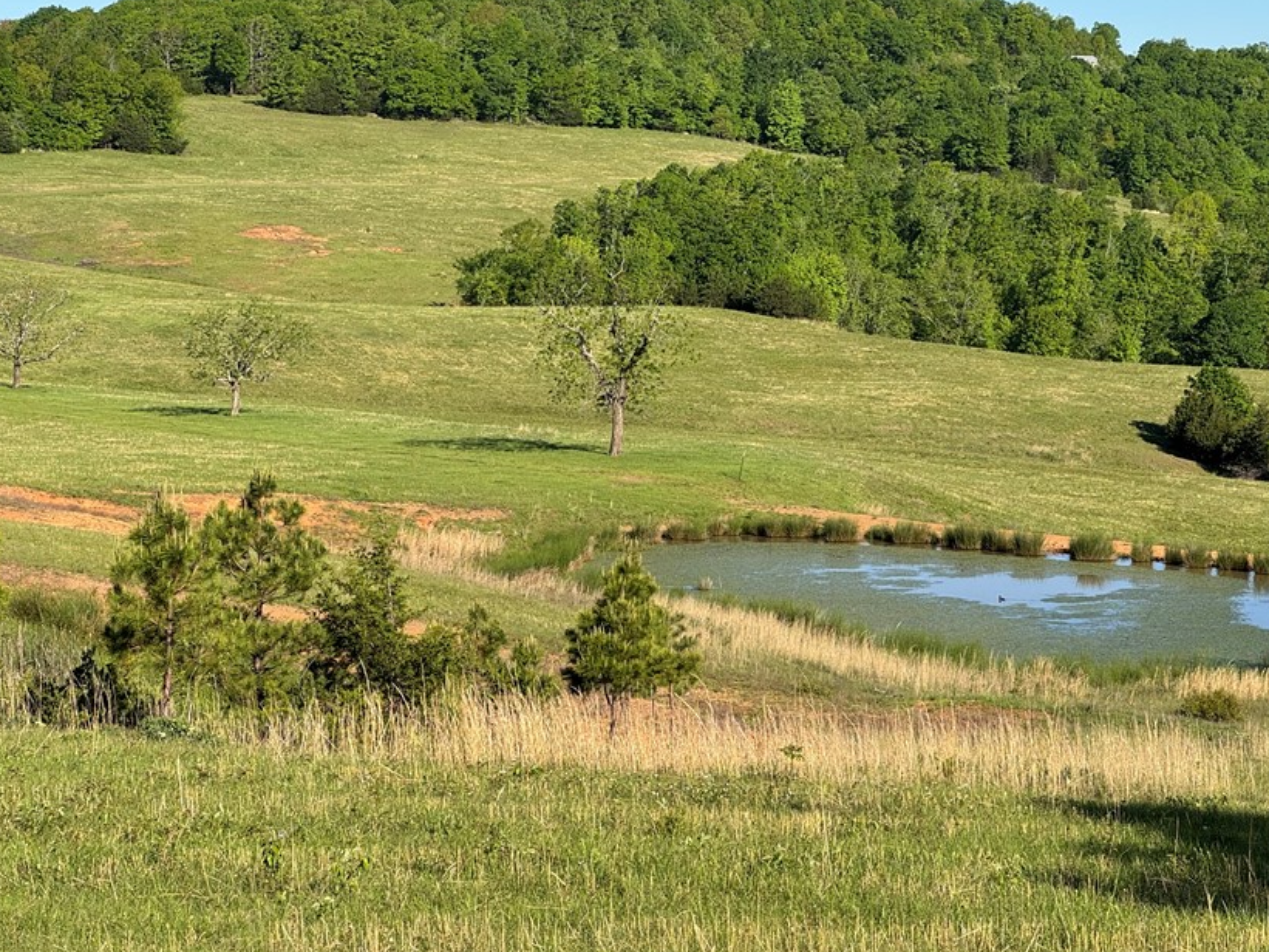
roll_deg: +0.2
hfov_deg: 20.4
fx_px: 3520
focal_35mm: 96
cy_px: 377
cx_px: 748
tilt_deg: -3.6
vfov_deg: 15.4
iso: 25
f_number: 2.8
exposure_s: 1/673
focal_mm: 9
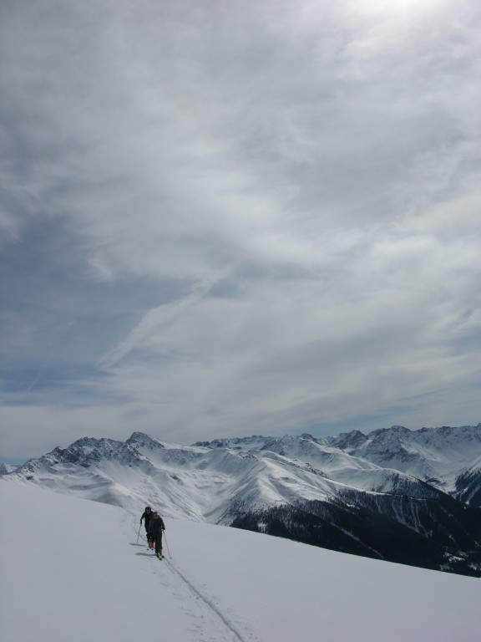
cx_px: 240
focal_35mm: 35
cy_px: 321
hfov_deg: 40.7
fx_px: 648
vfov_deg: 52.6
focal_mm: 8.9
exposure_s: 1/762
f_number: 8
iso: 50
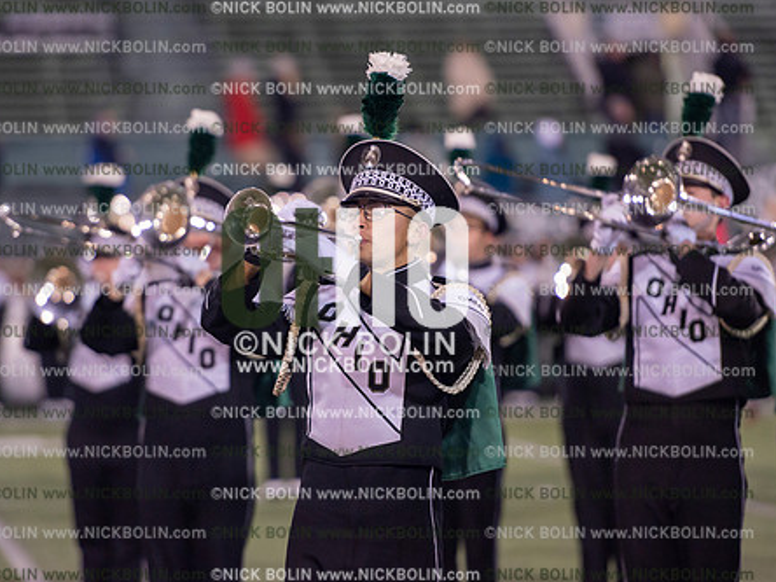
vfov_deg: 5.9
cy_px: 291
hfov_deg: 7.9
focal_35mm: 251
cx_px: 344
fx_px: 5627
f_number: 2.8
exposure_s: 1/1250
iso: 2500
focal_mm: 200
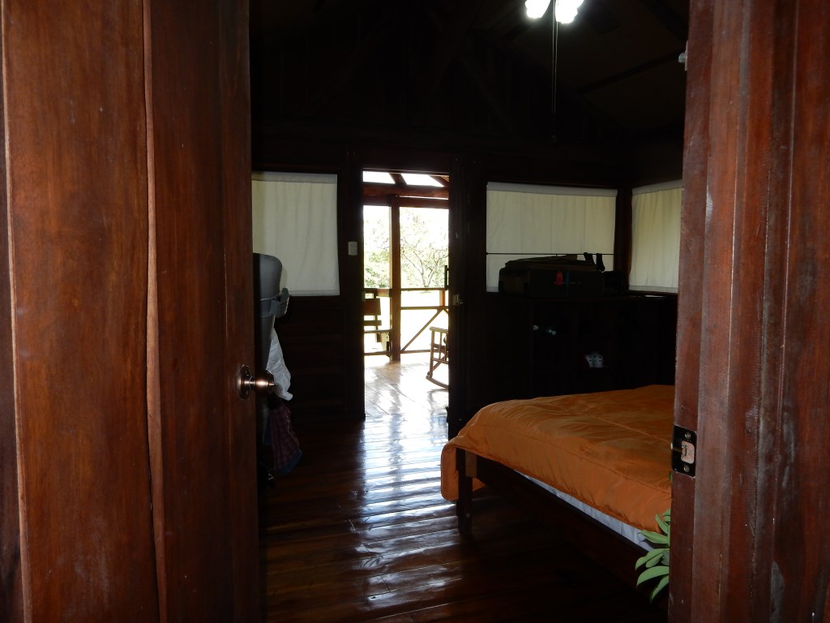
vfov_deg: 54.9
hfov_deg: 69.4
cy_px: 312
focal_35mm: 25
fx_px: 599
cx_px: 415
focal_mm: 4.5
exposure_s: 1/100
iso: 125
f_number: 3.7
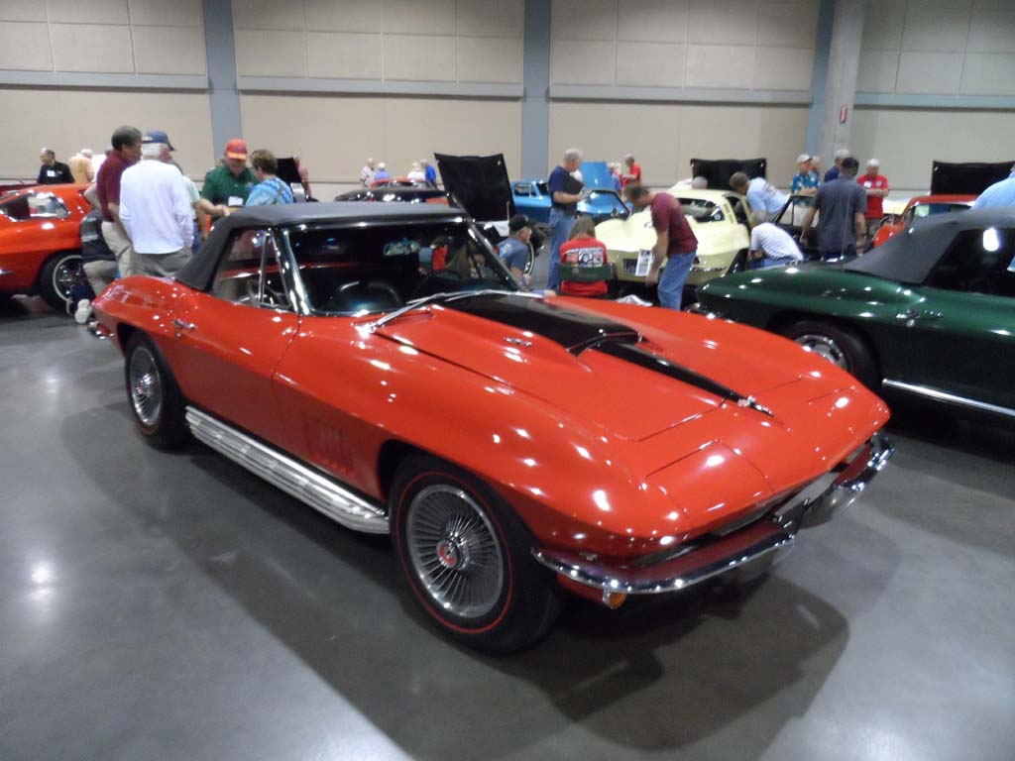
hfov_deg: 71.6
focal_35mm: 24
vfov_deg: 56.8
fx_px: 704
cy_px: 380
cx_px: 508
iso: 480
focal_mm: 4
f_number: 3.2
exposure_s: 1/30
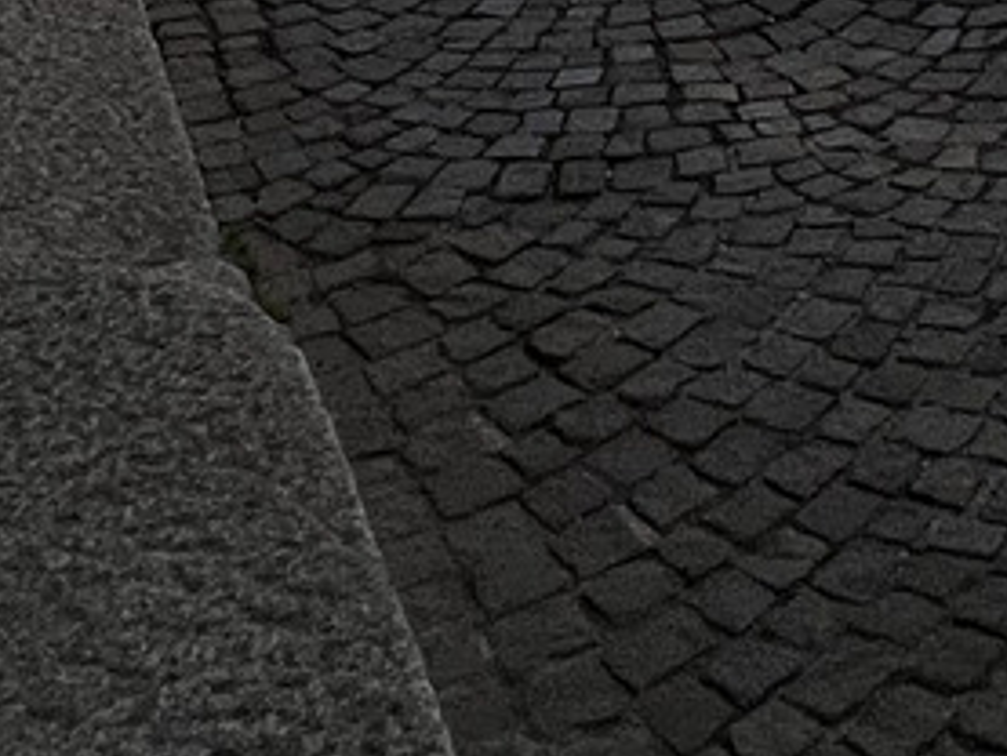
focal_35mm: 75
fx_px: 2183
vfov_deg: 12.8
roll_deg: -0.7
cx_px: 1261
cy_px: -1243
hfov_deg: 23.4
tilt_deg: +3.6
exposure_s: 1/2222
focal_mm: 1.57
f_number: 1.8
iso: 32
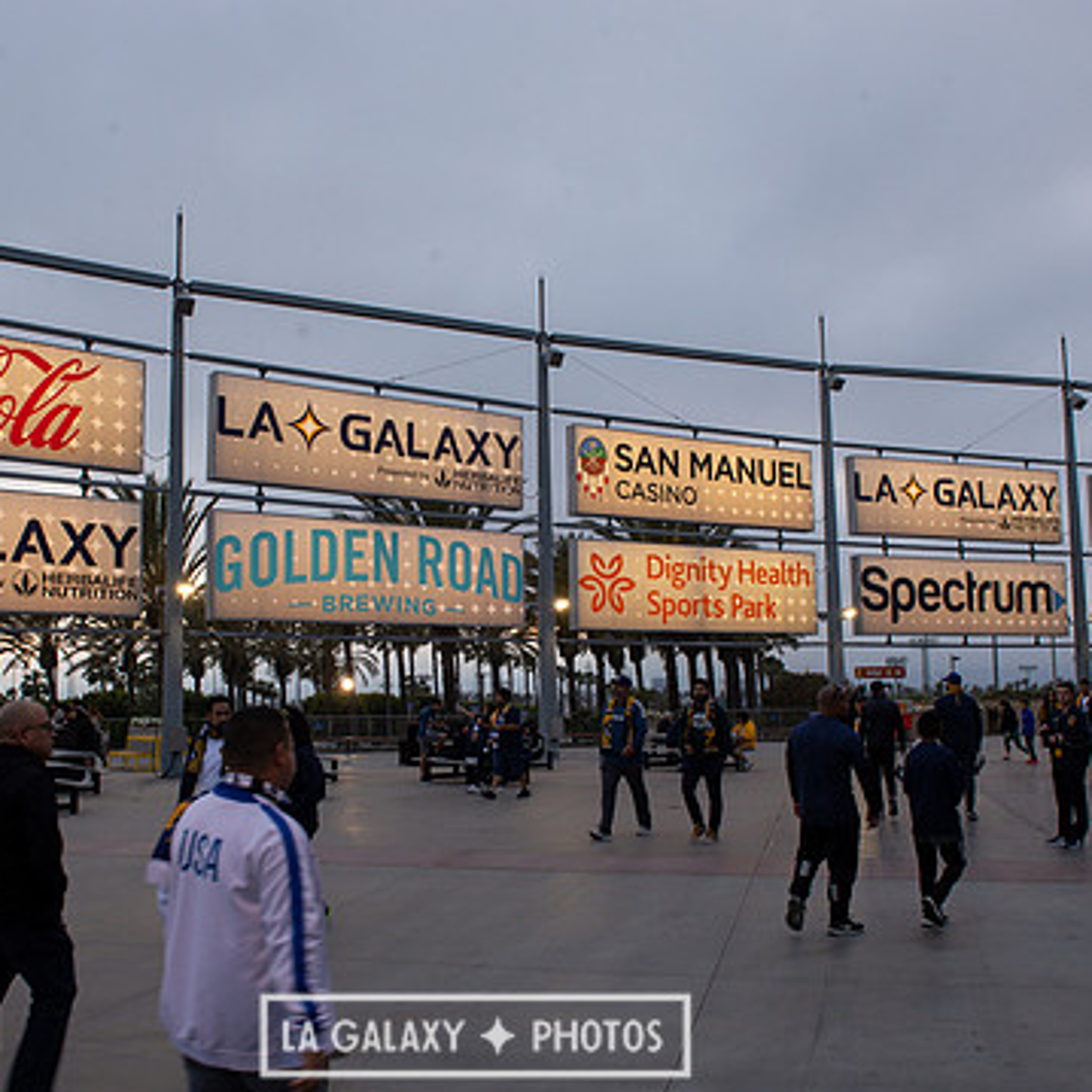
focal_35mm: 33
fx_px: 1178
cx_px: 475
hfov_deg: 49.6
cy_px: 579
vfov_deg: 49.7
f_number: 10
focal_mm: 24
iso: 400
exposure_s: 1/80
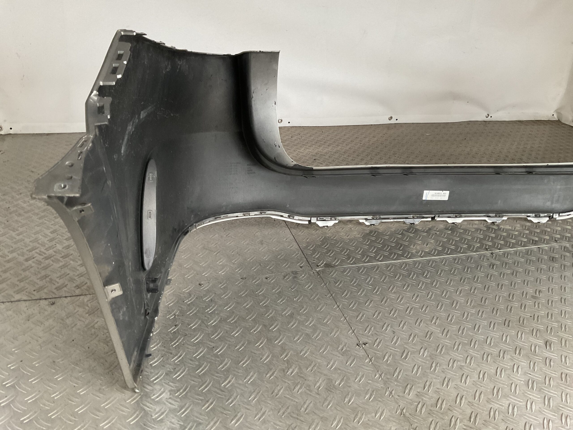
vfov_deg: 48.2
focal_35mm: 29
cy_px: 215
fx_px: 480
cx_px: 286
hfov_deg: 61.7
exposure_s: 1/60
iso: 160
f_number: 1.8
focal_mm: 3
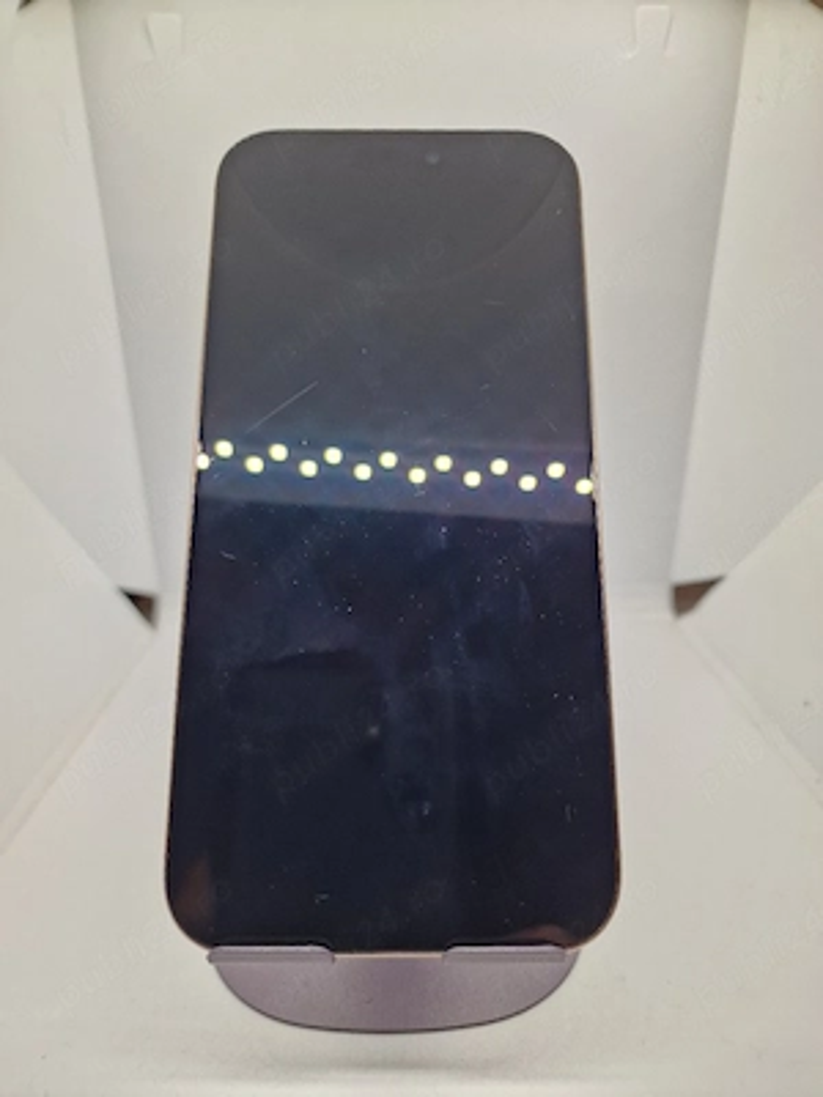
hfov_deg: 58.9
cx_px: 412
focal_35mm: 23
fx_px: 729
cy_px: 548
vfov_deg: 73.9
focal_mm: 6.4
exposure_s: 1/182
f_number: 1.8
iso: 100
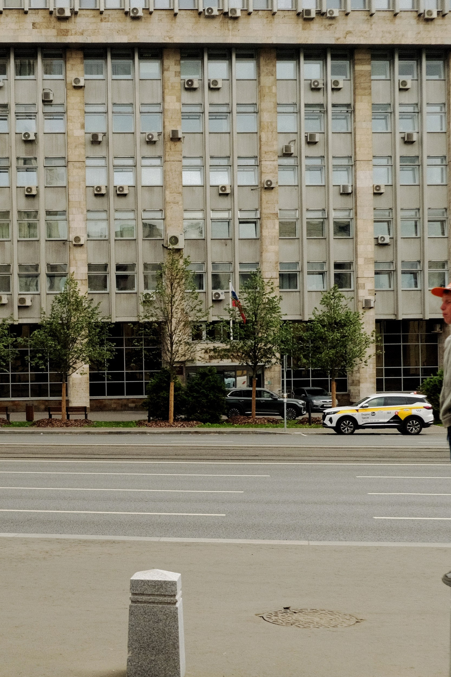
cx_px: 169
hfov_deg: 29.1
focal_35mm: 46
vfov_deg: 42.7
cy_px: 329
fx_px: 864
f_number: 2.8
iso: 640
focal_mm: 18.8
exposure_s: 1/950
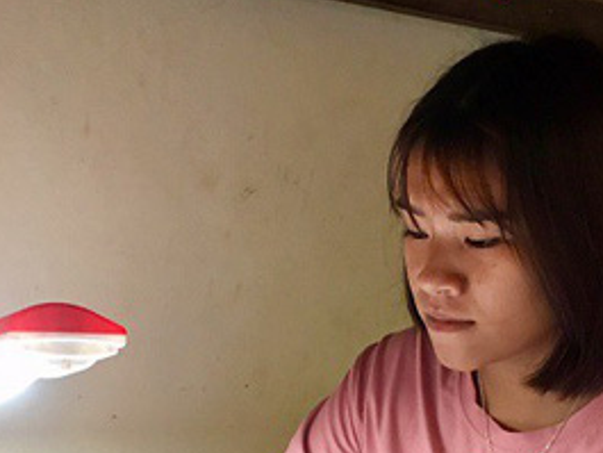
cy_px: 467
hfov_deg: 27.7
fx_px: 1220
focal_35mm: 70
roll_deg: +0.2
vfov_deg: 20.3
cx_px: 353
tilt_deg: -5.5
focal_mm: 4.15
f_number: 2.2
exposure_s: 1/17
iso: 100
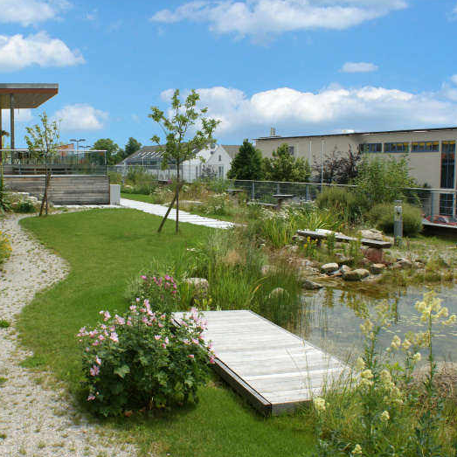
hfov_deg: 42.6
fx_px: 583
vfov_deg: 42.8
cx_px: 180
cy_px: 230
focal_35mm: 39
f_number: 10
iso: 100
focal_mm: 20
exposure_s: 1/160
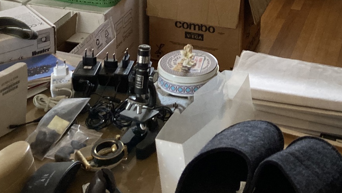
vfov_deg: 16.6
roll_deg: -0.5
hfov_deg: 31.4
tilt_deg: -14.5
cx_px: 198
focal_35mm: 67
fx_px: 608
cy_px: -84
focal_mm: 3.99
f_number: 1.8
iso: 250
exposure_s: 1/60
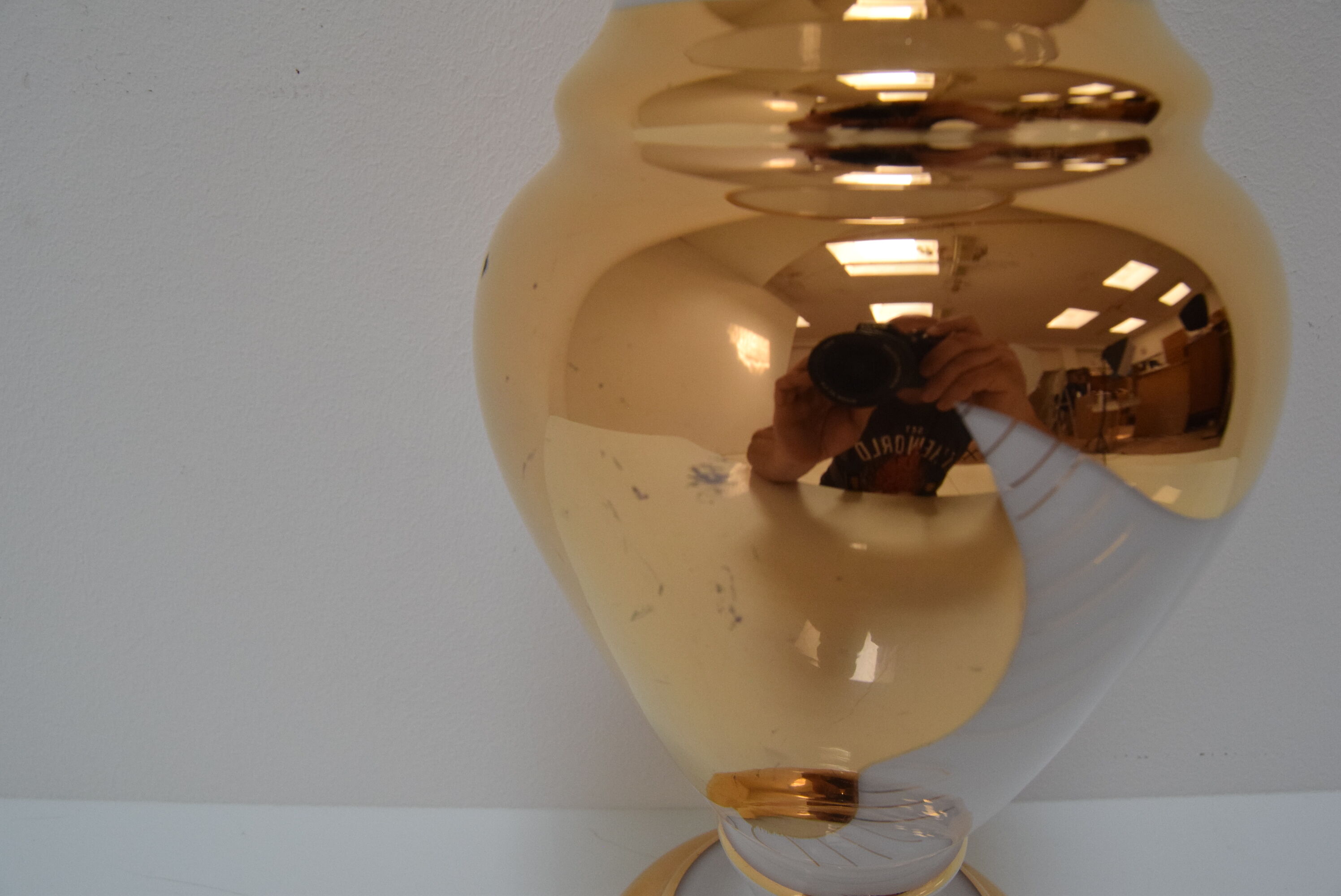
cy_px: 448
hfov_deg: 67.3
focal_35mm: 27
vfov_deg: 48.0
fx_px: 1006
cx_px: 670
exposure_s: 1/320
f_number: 9
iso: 1600
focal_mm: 18
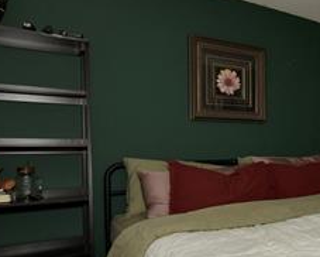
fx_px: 351
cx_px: 343
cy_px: 157
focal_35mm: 37
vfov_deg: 40.0
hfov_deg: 40.6
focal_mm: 14
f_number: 9
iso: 1250
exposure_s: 1/160
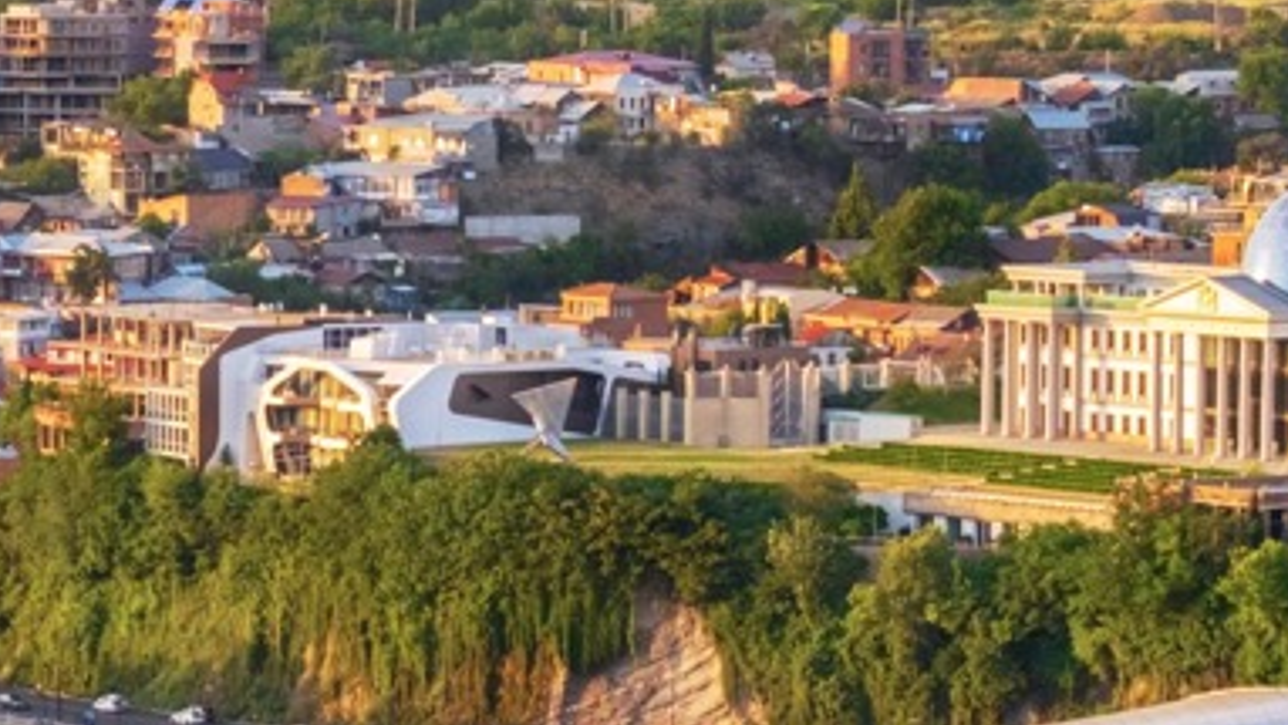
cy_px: 620
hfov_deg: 8.6
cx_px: -202
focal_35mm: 247
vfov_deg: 4.9
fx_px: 8437
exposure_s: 1/125
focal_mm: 50
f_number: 8
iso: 640
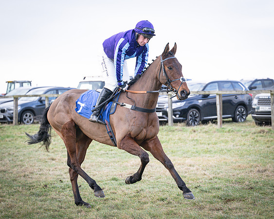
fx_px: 959
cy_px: 110
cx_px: 165
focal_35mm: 118
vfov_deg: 13.0
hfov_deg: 16.2
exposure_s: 1/1600
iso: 400
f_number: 2.8
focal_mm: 70
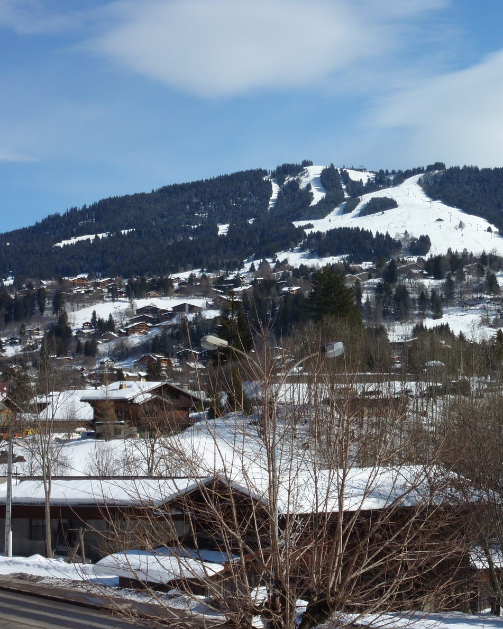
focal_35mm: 88
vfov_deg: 21.7
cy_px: 315
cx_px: 347
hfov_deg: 17.4
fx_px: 1638
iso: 100
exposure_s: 1/800
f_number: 5.6
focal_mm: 11
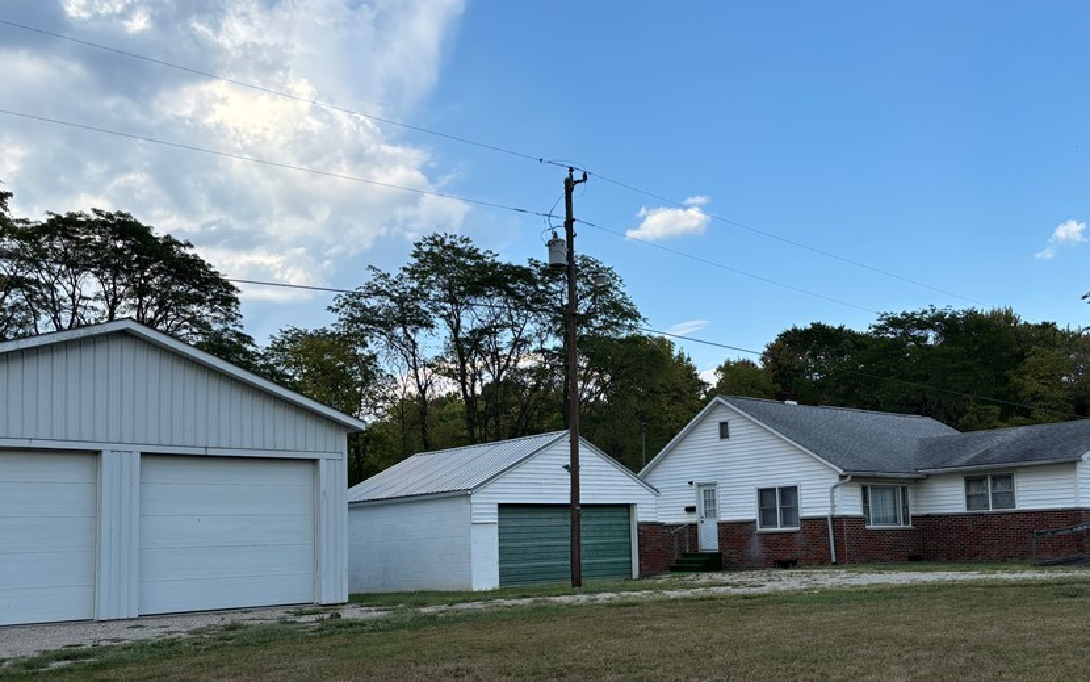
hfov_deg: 56.6
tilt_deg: +6.1
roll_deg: +1.4
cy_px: 438
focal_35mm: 34
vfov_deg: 37.0
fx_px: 1010
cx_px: 603
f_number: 1.6
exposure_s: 1/1499
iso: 50
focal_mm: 5.96
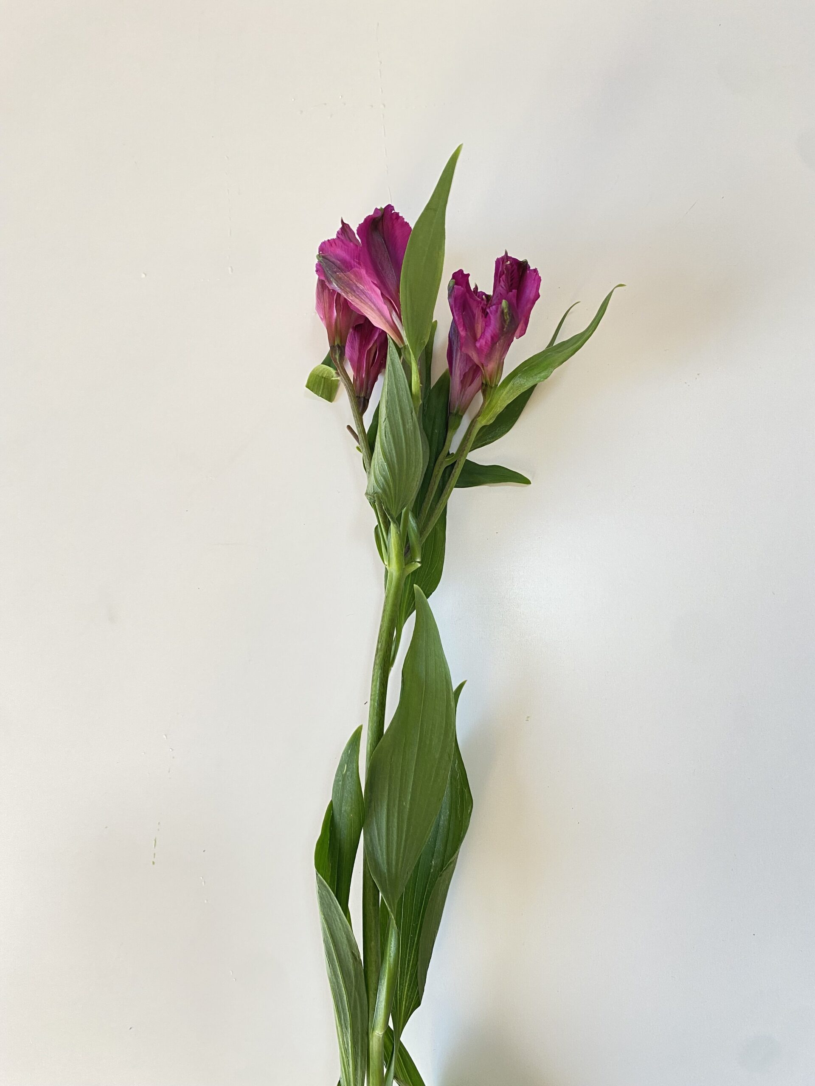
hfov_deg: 53.1
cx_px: 408
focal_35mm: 26
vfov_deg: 67.3
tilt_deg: -79.4
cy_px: 543
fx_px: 816
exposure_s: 1/73
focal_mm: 4.25
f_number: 1.8
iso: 125
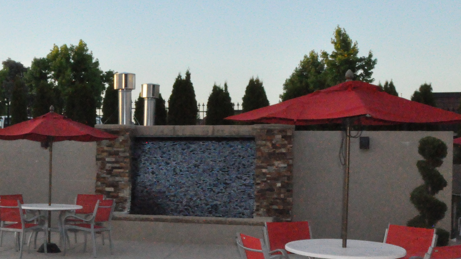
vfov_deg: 22.6
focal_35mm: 53
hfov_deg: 36.7
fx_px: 648
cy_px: 161
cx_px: 45
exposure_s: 1/200
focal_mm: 18
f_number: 22
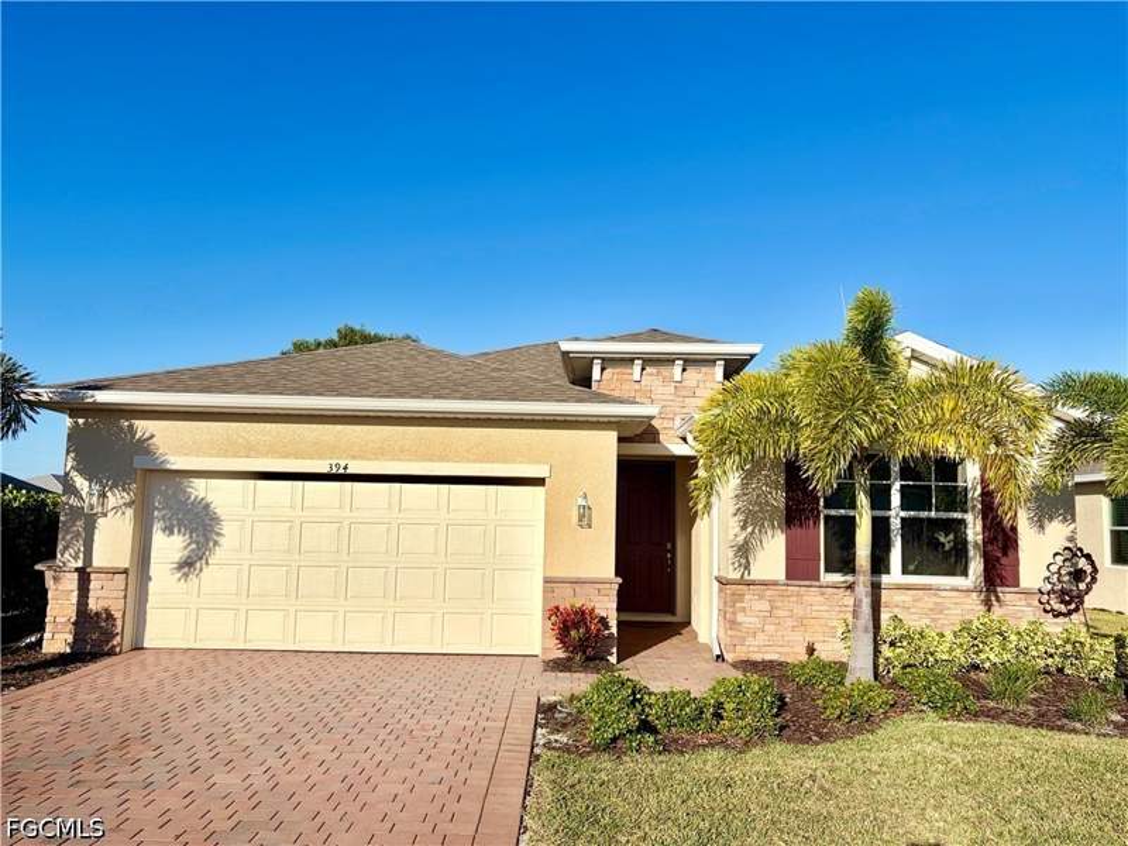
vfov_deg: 53.1
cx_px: 564
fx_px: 847
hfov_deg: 67.3
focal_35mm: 26
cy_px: 423
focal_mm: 5.96
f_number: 1.6
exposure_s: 1/8850
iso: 50
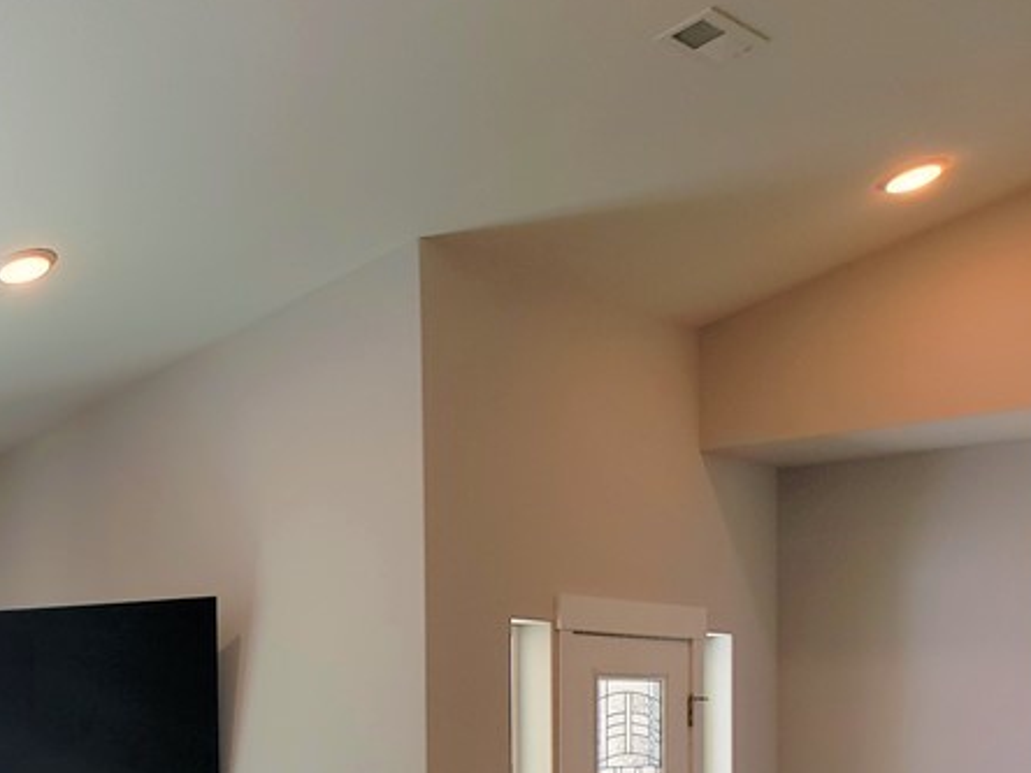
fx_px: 1787
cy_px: 801
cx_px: -137
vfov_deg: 23.3
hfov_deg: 28.8
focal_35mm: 60
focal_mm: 4.3
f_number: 2.4
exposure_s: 1/120
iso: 64
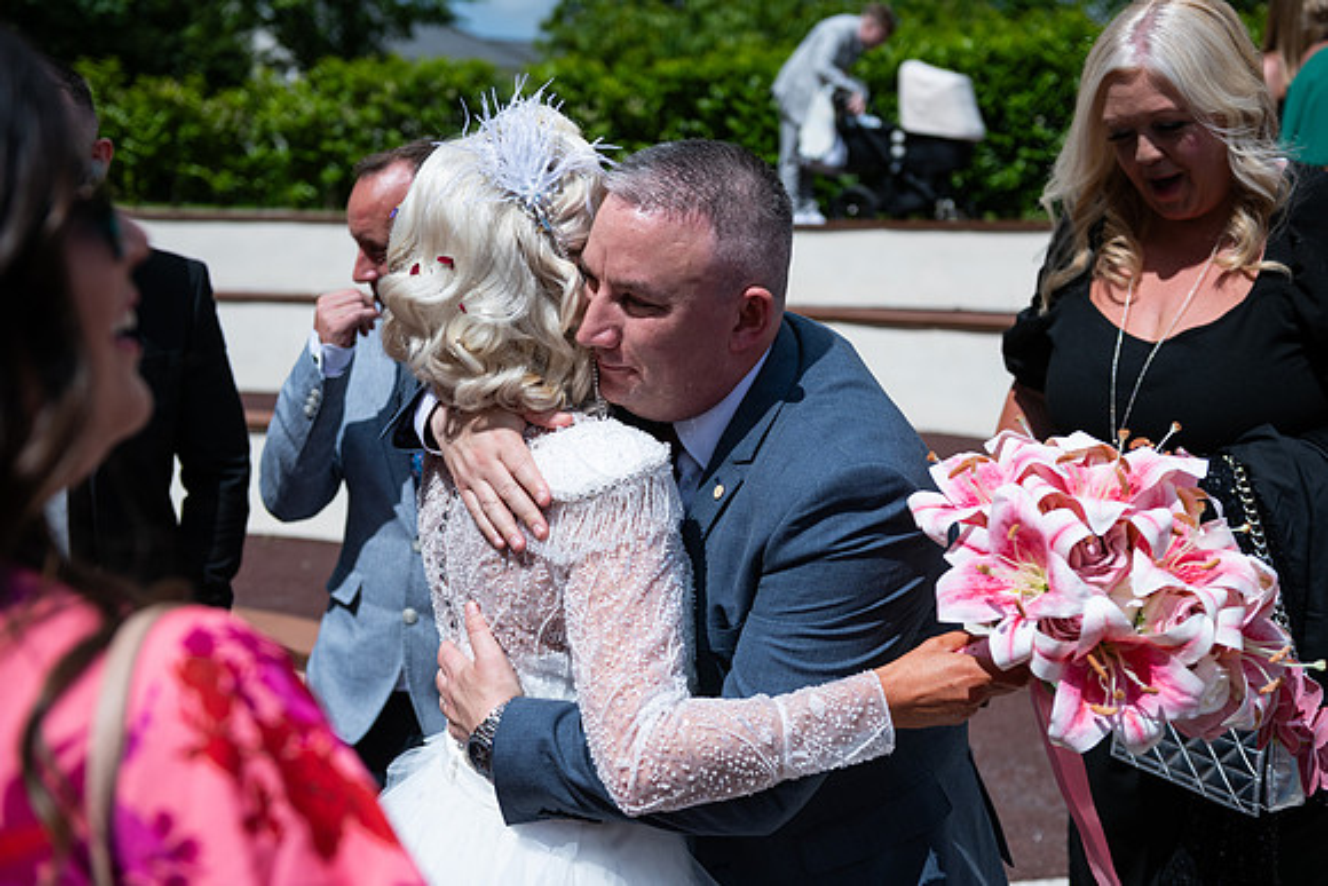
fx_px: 1623
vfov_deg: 30.5
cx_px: 664
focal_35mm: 44
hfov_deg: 44.5
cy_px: 443
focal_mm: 44
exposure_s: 1/5000
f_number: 3.5
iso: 160
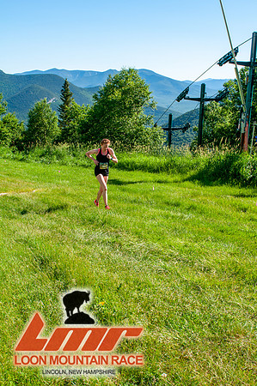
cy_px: 193
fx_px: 386
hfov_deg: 36.8
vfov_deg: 53.2
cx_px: 128
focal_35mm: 36
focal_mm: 24
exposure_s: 1/400
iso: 200
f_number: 8
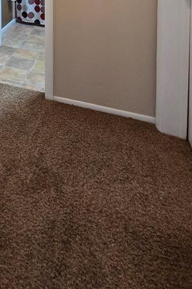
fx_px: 256
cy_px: -47
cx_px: -33
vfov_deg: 42.2
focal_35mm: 32
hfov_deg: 34.0
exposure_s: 1/60
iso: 250
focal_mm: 2.2
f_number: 2.2
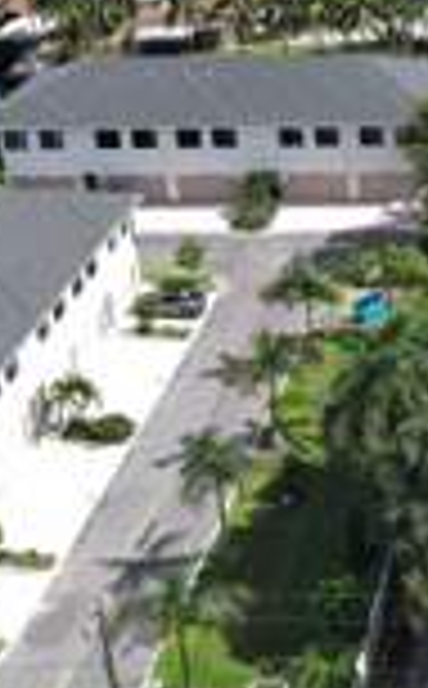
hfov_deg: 13.1
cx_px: 685
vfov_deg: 22.3
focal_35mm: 93
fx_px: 1744
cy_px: 220
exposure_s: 1/1040
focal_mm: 10.57
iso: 100
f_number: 2.8
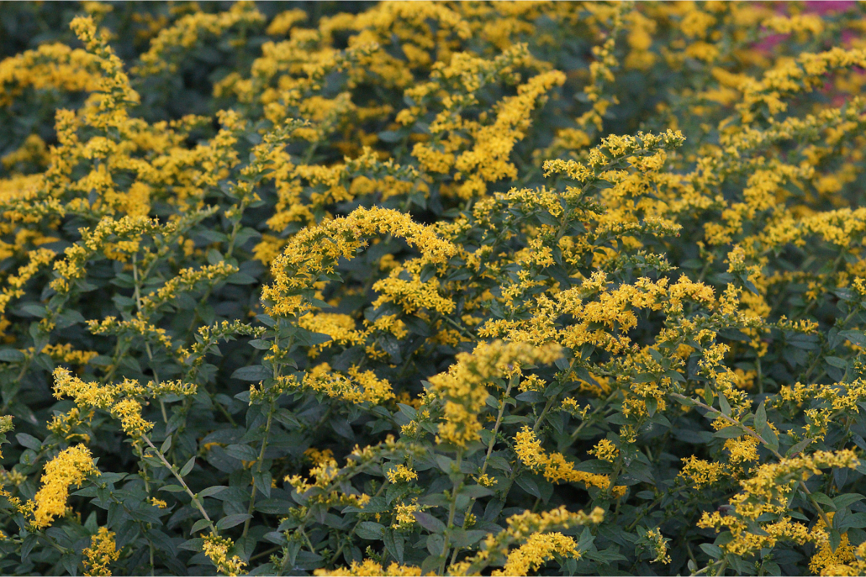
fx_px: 3608
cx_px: 433
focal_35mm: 150
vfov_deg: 9.1
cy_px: 288
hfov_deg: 13.7
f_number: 6.3
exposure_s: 1/400
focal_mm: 100
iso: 1600
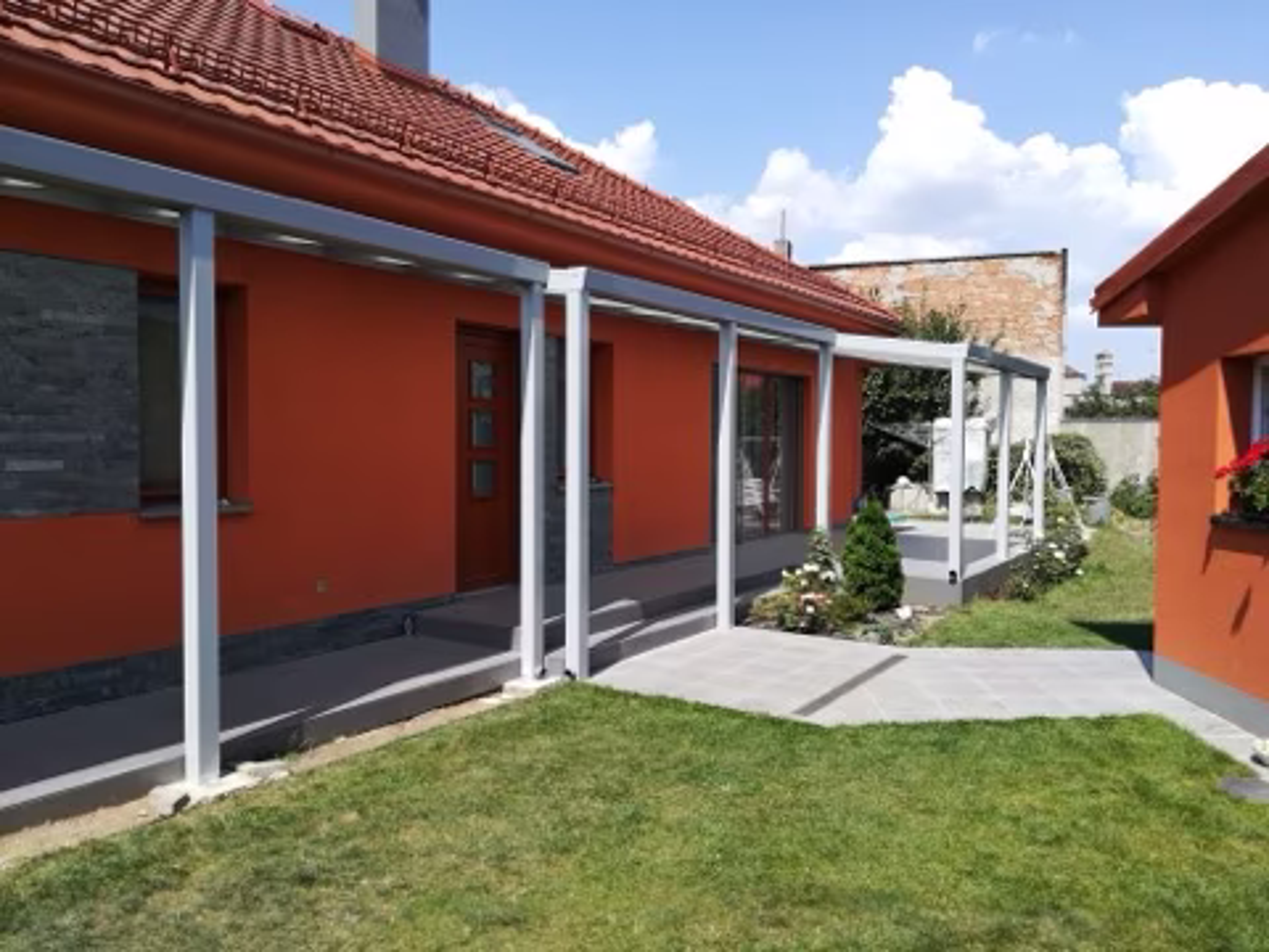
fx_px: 953
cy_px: 476
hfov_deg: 67.3
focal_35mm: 26
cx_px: 634
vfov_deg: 53.1
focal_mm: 3.83
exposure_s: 1/822
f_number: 2.2
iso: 50
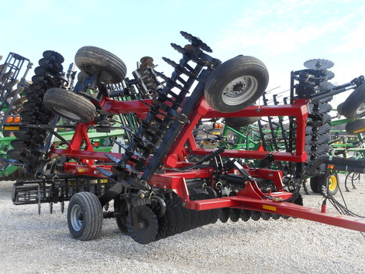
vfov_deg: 32.2
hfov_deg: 42.0
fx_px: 475
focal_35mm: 45
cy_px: 157
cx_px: 208
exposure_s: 1/125
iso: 80
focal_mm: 6.9
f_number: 4.3
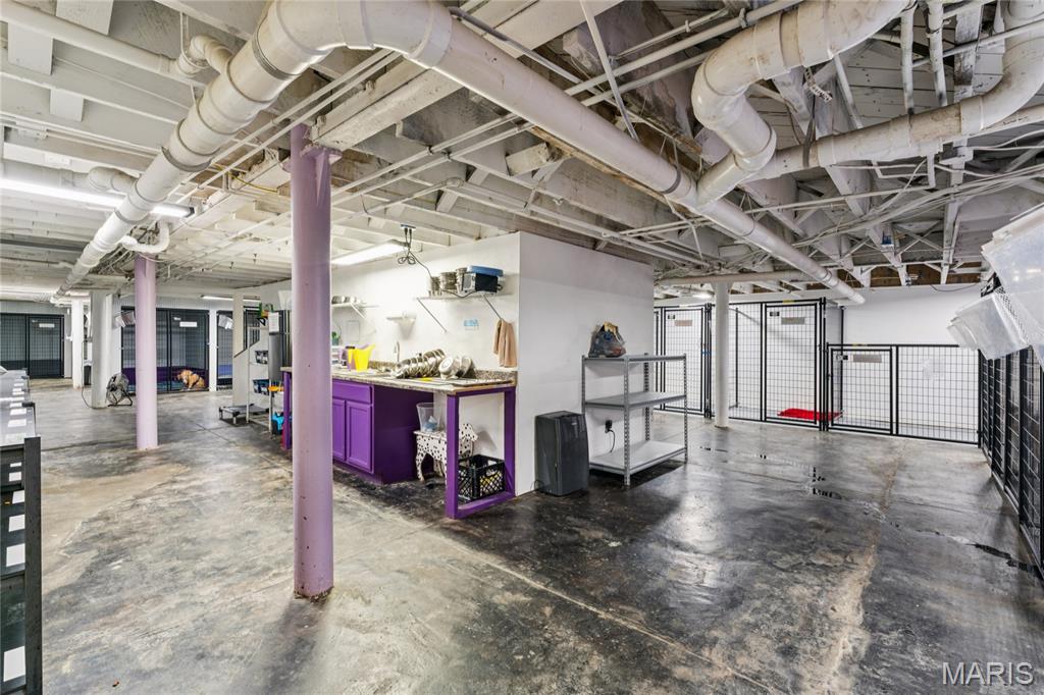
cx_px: 522
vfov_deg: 74.1
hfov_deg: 97.1
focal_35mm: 16
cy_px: 348
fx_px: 461
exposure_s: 1/1.67
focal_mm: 15.9
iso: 320
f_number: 13
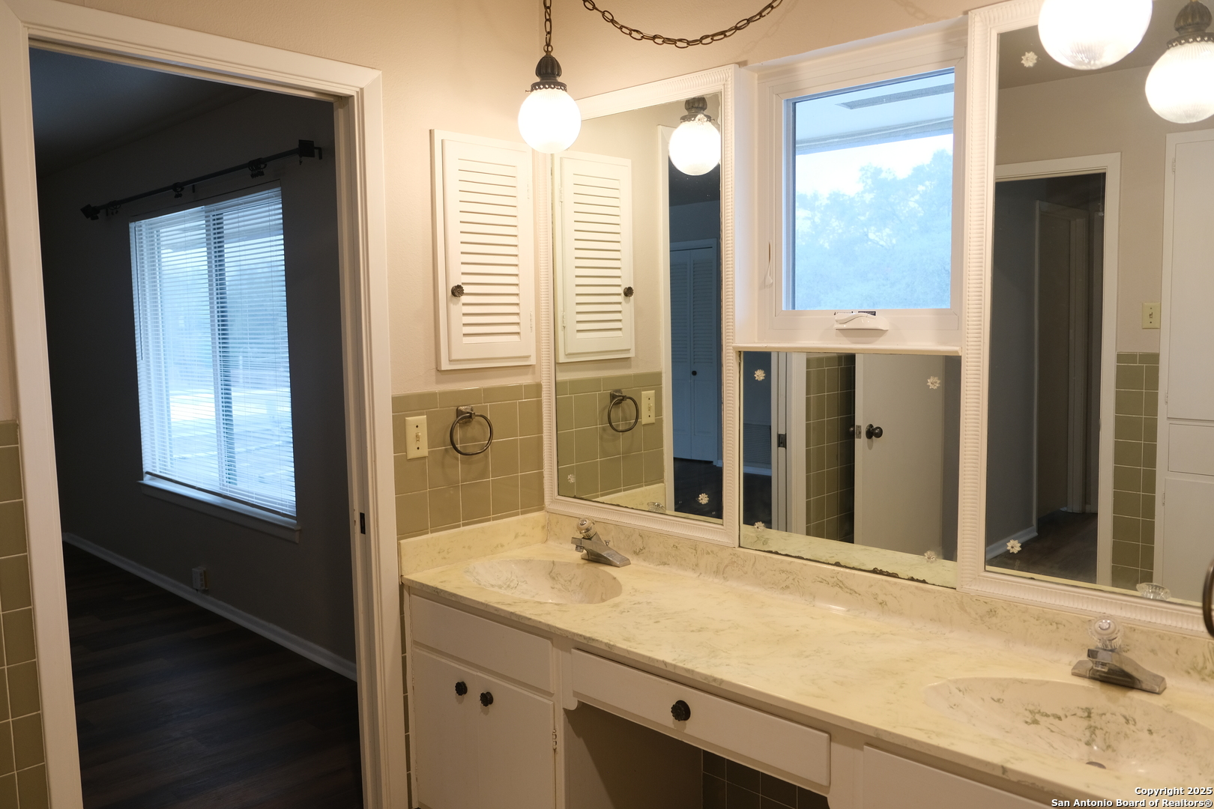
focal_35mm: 27
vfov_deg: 47.9
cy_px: 404
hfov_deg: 67.4
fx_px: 910
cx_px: 607
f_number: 2.8
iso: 320
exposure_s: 1/38
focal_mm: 18
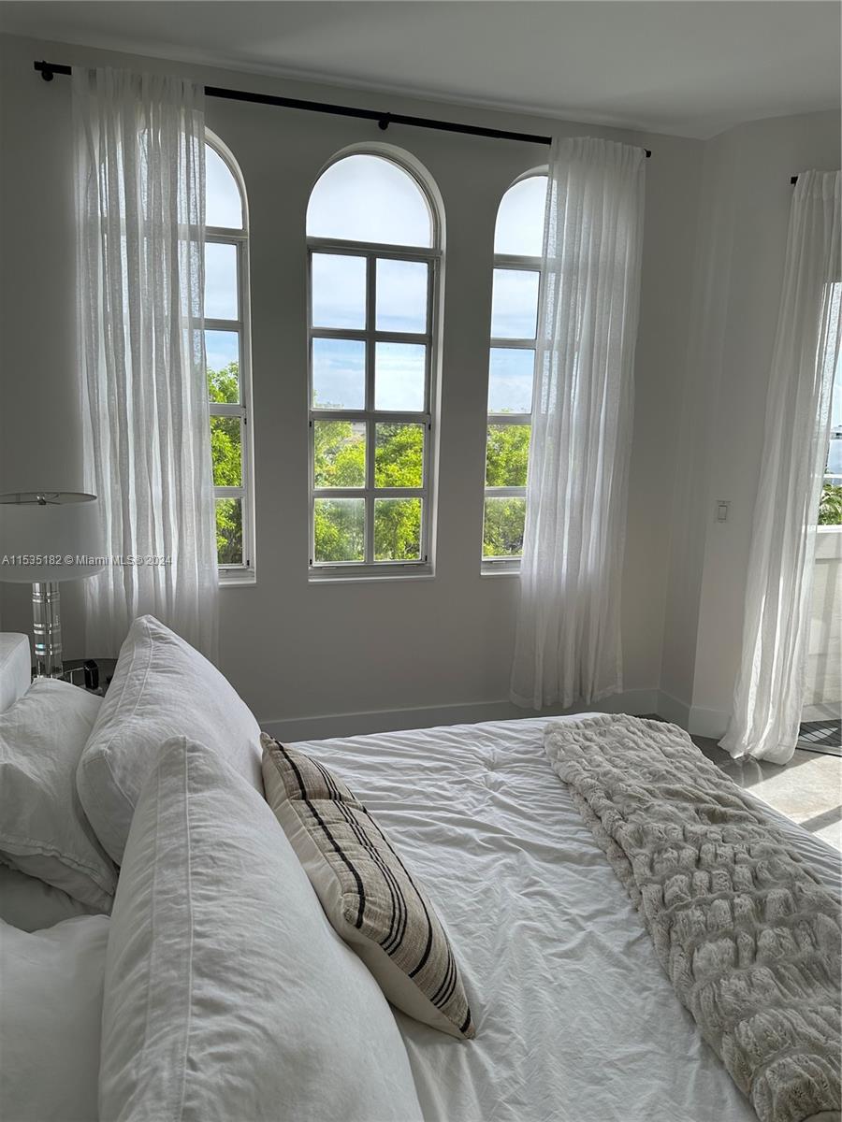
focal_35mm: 24
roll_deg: -1.4
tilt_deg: -9.0
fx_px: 778
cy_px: 561
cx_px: 421
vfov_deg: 71.6
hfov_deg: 56.8
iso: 80
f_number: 1.78
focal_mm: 6.86
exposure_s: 1/503
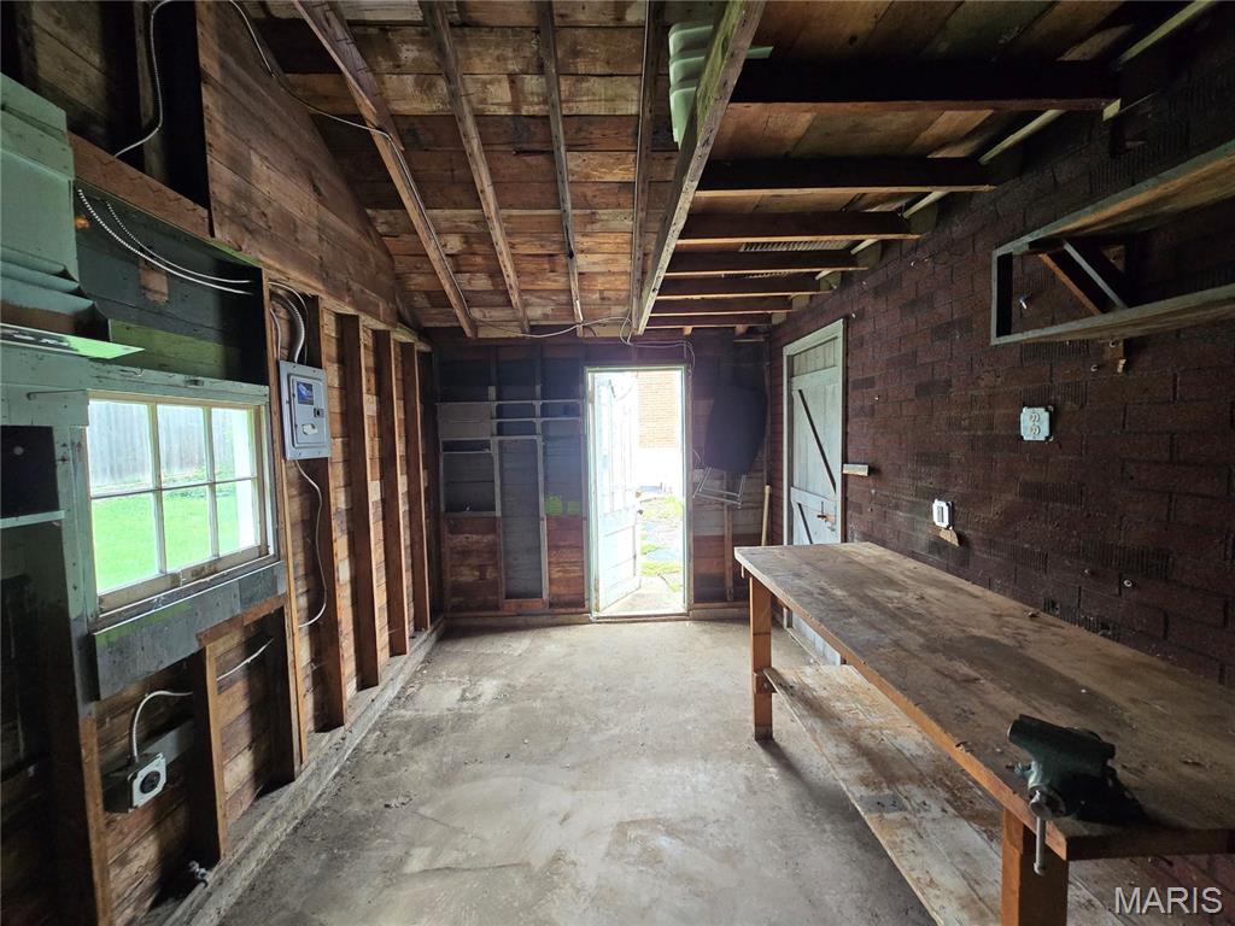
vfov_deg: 89.9
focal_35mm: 13
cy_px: 463
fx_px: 464
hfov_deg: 106.2
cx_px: 618
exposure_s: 1/60
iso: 160
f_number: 2.2
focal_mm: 2.2
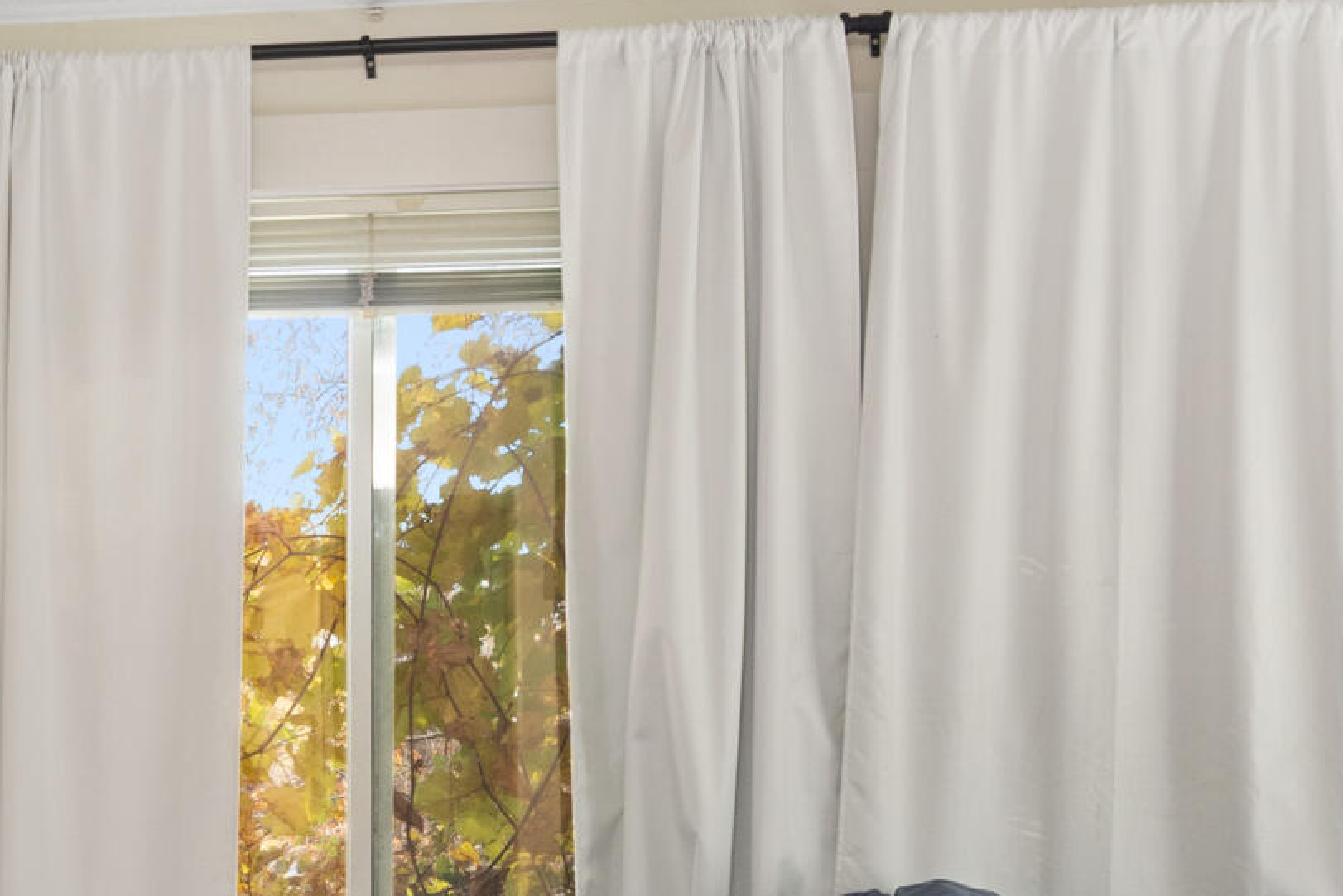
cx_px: 126
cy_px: 817
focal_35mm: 111
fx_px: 4141
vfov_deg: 12.3
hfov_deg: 18.1
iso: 320
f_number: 9
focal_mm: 30
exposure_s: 1/8
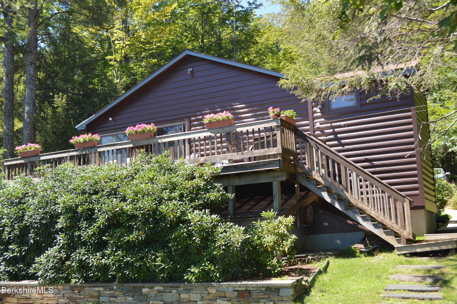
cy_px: 152
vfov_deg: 29.8
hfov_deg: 43.6
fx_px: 571
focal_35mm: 45
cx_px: 228
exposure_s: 1/125
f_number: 5.6
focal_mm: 30
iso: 140
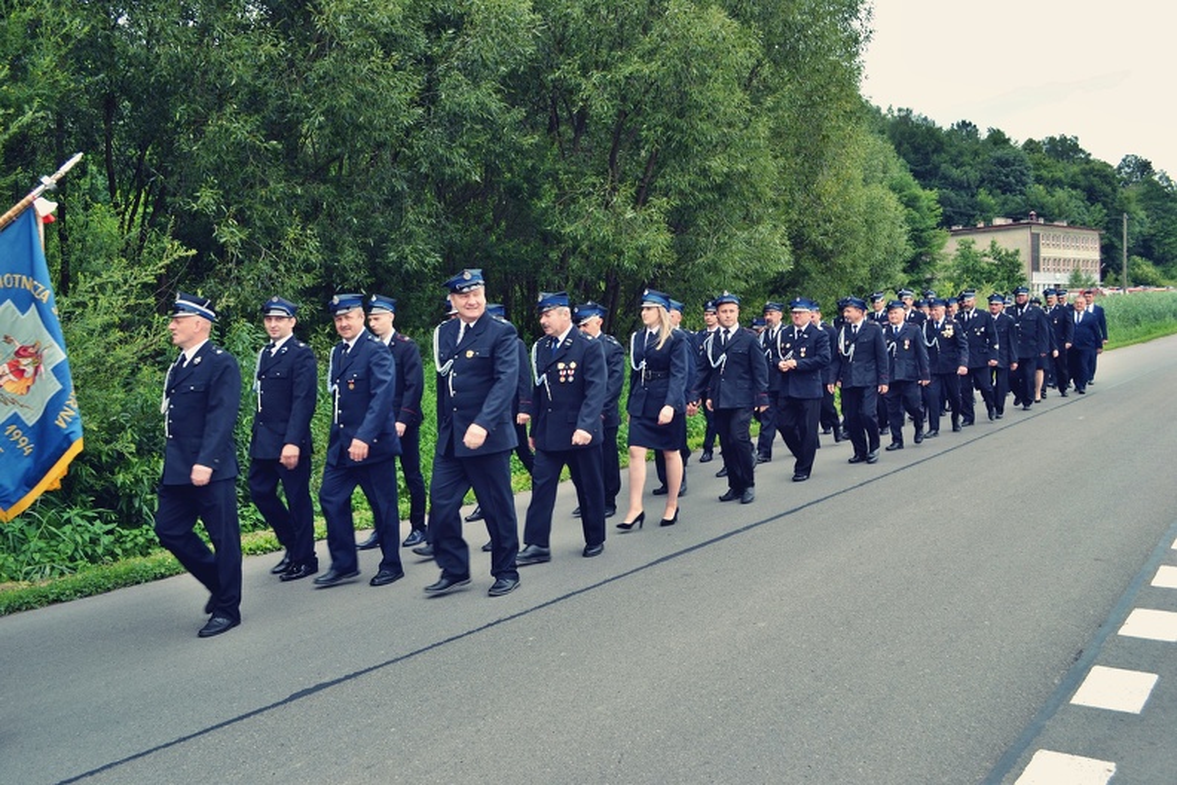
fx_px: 981
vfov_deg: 43.6
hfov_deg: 61.9
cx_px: 588
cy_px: 392
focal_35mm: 30
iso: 125
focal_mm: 20
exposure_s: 1/125
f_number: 5.6
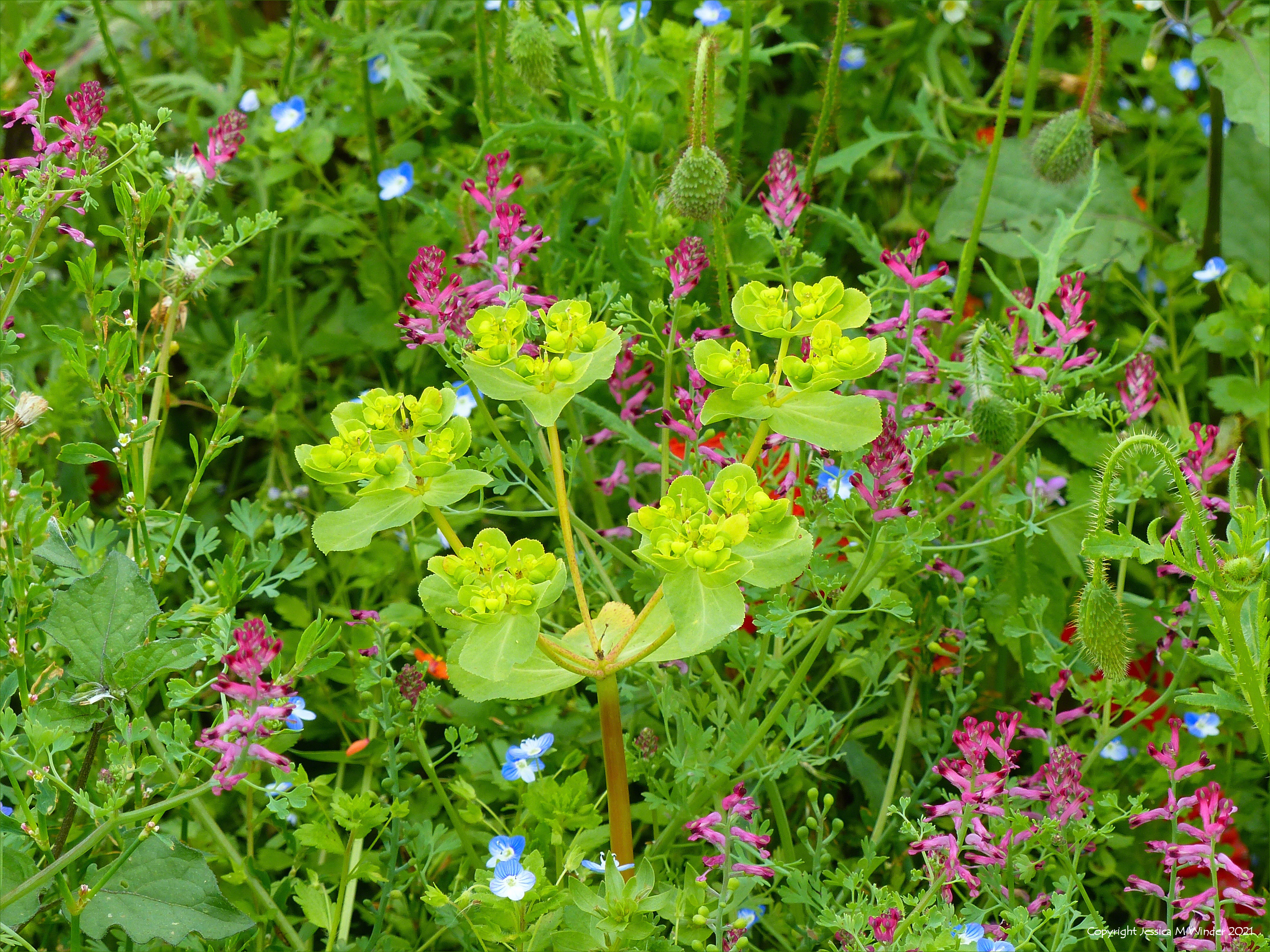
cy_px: 476
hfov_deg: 7.8
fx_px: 9356
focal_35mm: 255
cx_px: 635
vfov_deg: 5.8
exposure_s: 1/200
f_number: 4
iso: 100
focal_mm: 41.8
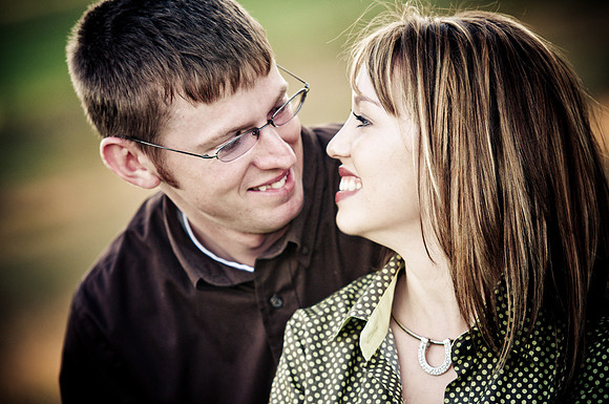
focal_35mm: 225
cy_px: 202
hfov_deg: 9.2
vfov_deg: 6.1
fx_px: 3801
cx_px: 304
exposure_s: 1/250
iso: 160
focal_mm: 150
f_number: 2.8
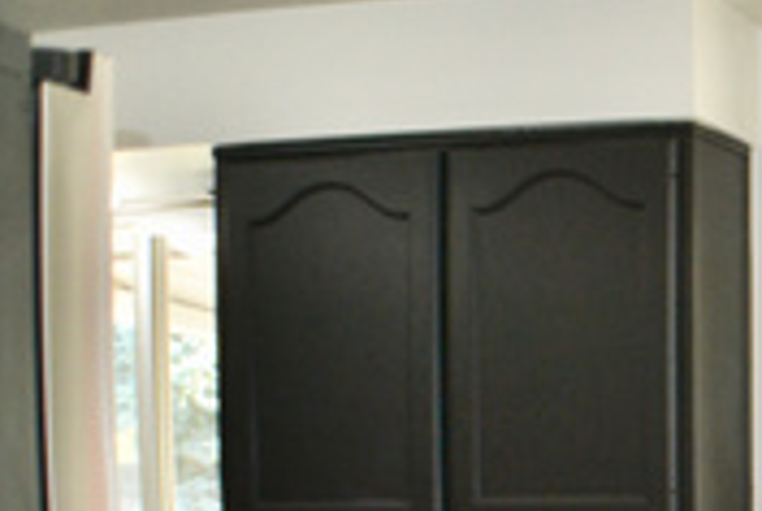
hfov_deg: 15.9
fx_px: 2311
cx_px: 1372
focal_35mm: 109
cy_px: 764
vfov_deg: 12.0
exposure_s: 1/80
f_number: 4
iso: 400
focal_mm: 20
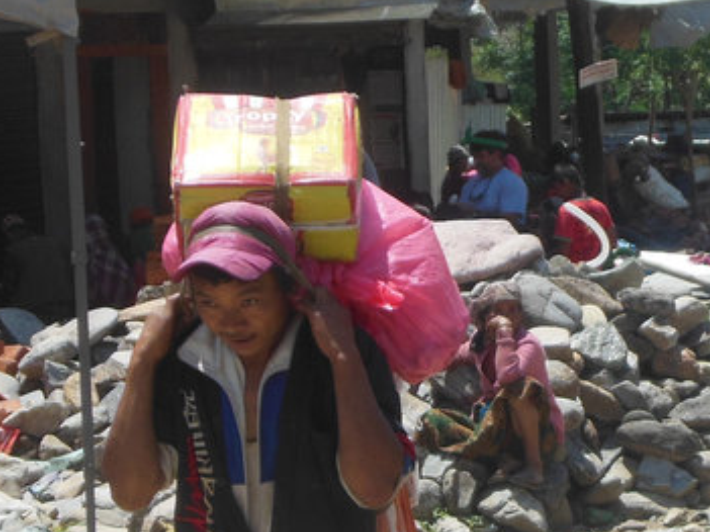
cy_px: 396
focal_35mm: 146
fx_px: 2994
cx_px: 781
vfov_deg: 10.1
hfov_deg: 13.3
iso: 125
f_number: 4
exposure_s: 1/1000
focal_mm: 8.9
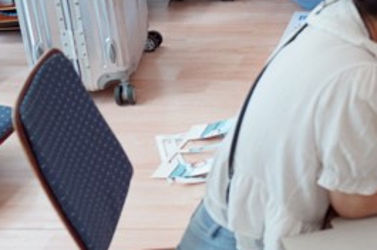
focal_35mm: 119
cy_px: 75
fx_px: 1245
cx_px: 573
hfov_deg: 15.8
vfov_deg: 11.5
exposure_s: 1/160
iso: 500
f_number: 4
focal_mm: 35
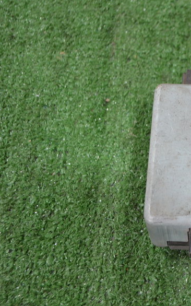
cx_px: 231
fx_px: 667
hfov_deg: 15.7
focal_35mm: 80
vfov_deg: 25.8
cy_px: 170
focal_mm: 30
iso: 800
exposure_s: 1/60
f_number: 4.5
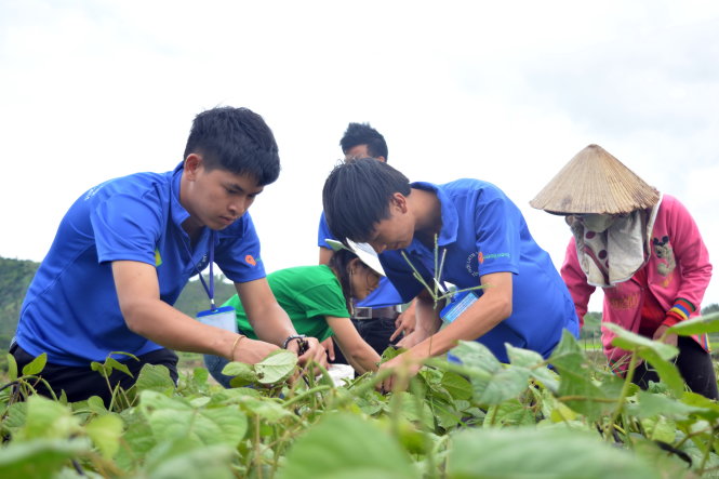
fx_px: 1138
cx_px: 360
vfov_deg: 23.8
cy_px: 240
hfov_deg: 35.1
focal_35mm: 57
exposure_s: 1/160
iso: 100
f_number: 4.8
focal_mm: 38
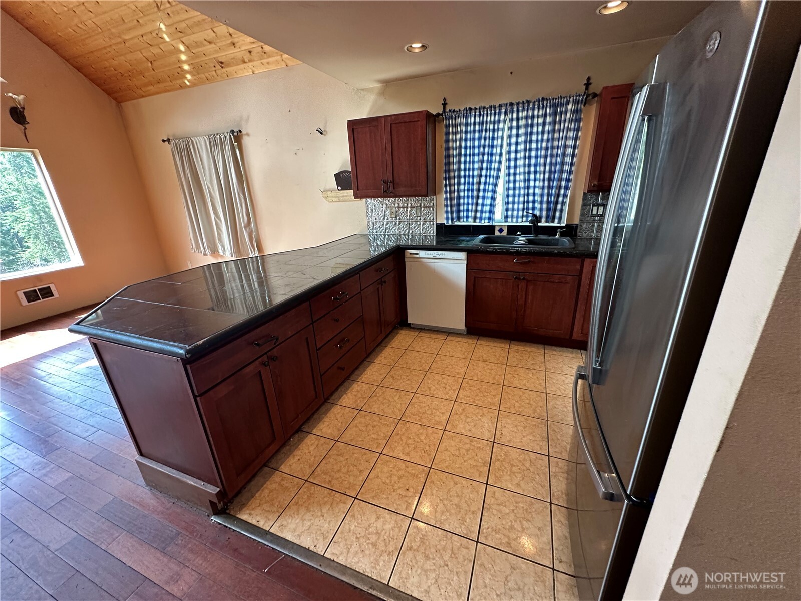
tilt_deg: -18.4
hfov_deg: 102.1
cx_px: 400
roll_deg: +3.2
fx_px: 324
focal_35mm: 14
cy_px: 300
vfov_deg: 85.7
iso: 160
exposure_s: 1/60
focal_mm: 2.22
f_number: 2.2
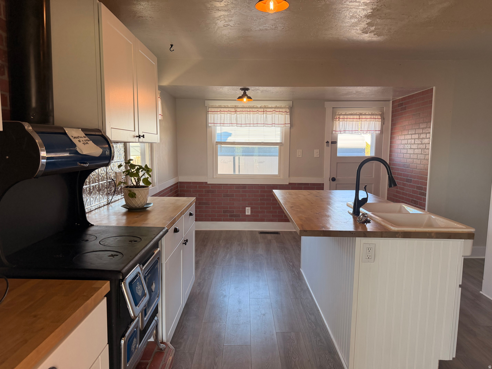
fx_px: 341
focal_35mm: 24
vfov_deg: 56.8
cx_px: 246
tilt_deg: -6.6
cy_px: 184
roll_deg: -0.3
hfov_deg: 71.6
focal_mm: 6.76
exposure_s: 1/196
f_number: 1.78
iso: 200
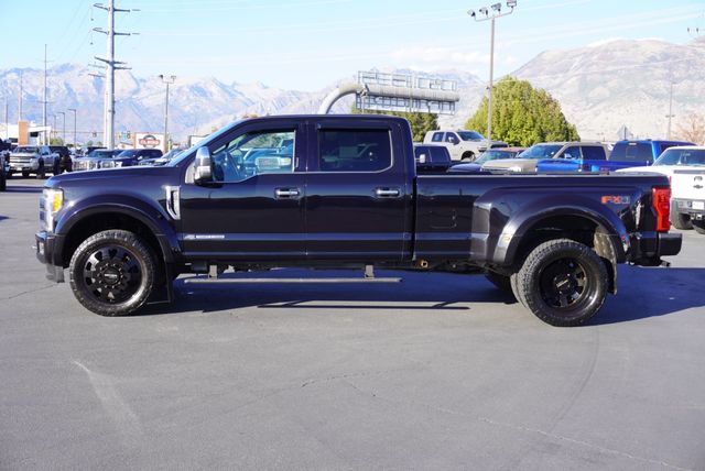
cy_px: 236
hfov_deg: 44.9
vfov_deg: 30.9
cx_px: 352
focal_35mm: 44
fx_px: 853
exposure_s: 1/100
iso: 100
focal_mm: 29
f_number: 7.1
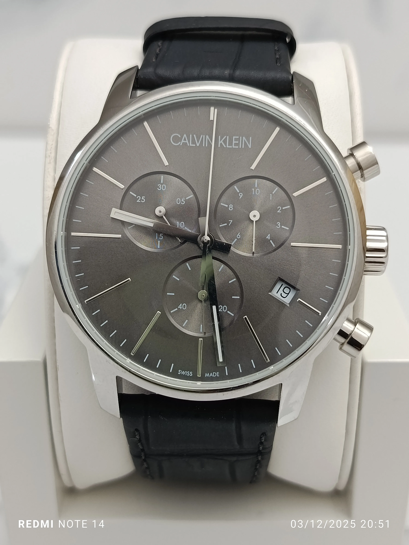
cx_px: 204
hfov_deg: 30.3
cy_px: 272
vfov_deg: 39.7
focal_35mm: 48
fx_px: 756
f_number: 1.7
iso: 423
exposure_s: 1/100
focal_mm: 5.24
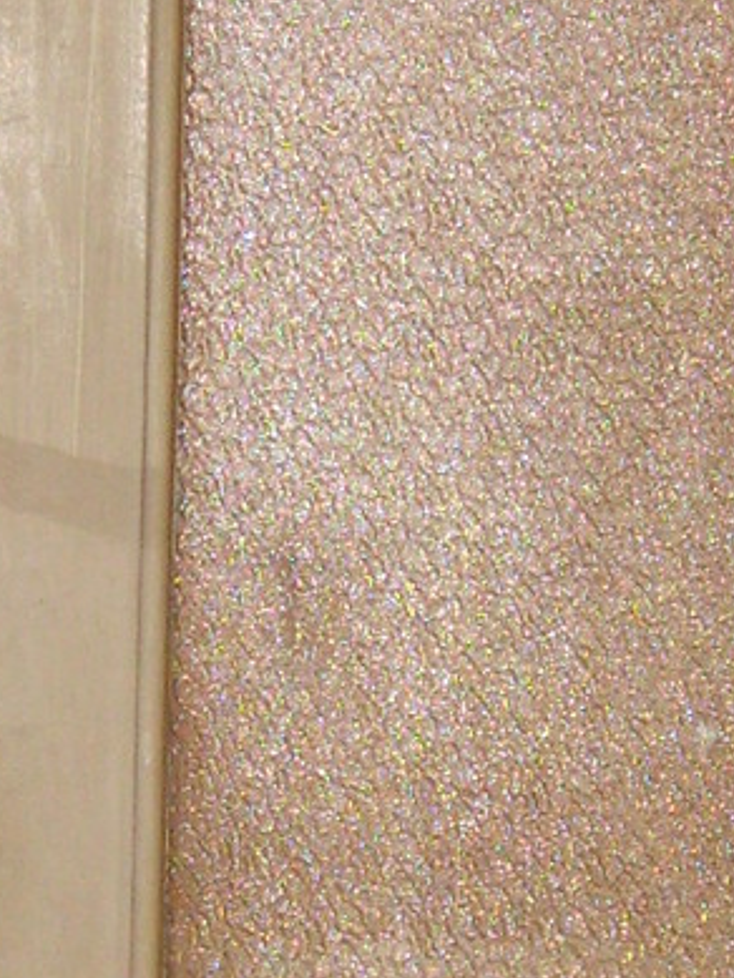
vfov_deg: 9.9
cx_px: 324
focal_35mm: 200
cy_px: 598
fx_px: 5651
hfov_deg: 7.4
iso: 123
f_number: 2.8
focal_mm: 7.8
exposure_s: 1/30
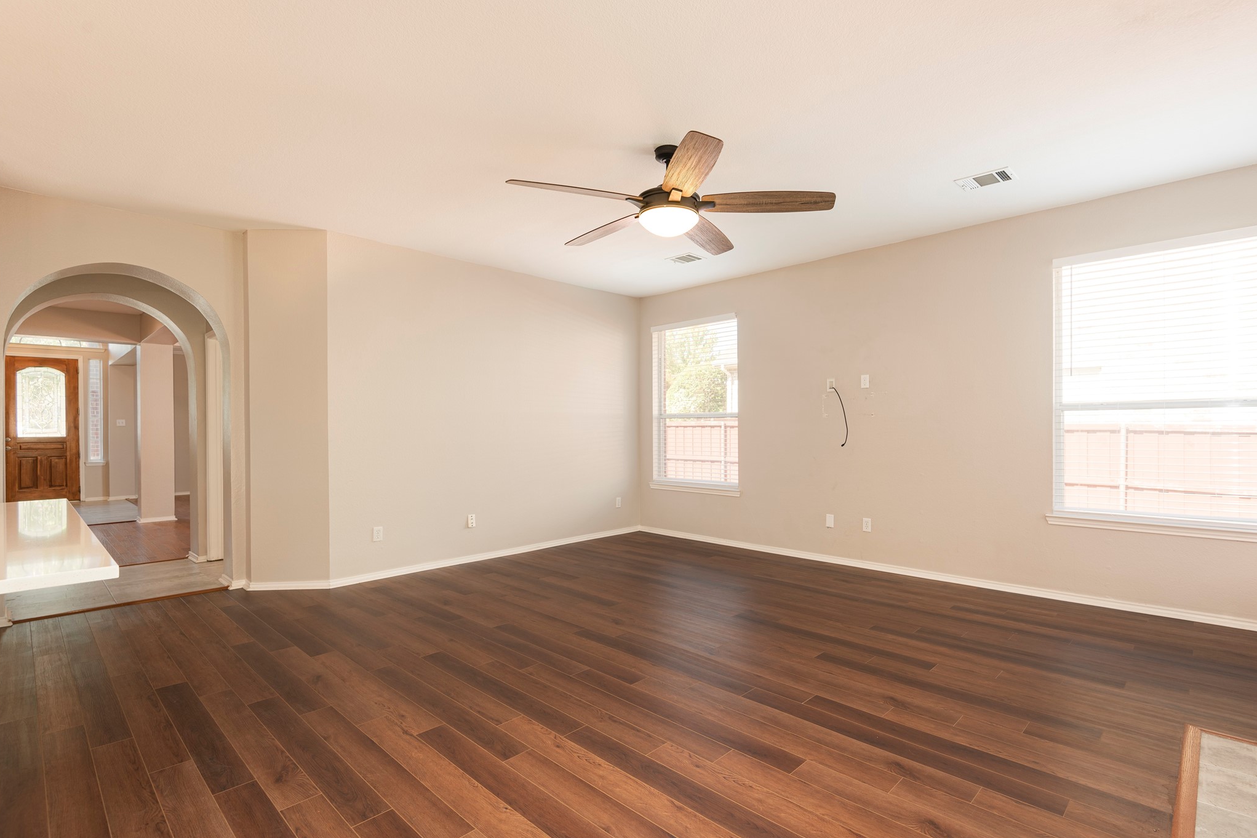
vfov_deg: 70.4
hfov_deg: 93.2
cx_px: 660
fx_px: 594
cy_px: 432
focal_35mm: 17
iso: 100
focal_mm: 16
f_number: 7.1
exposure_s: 1/4
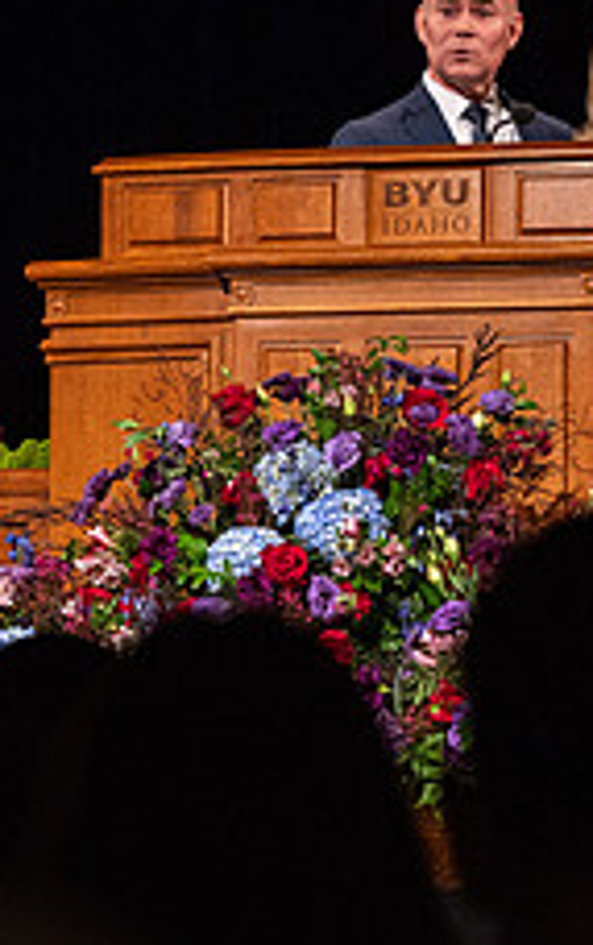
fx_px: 7016
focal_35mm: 272
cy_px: 412
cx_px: 323
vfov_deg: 7.7
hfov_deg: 4.8
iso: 2000
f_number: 4.5
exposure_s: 1/160
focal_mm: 105
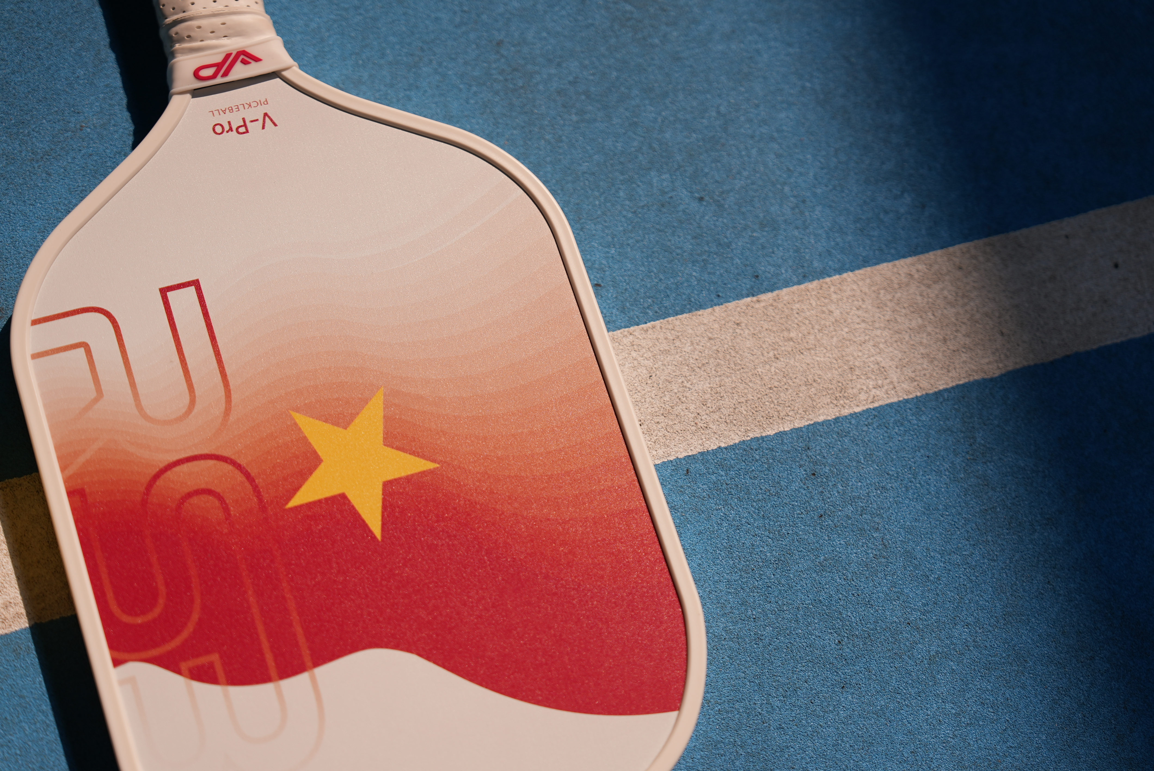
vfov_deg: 19.5
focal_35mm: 70
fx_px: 2245
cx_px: 577
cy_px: 386
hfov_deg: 28.8
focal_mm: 70
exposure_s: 1/2500
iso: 100
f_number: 2.8
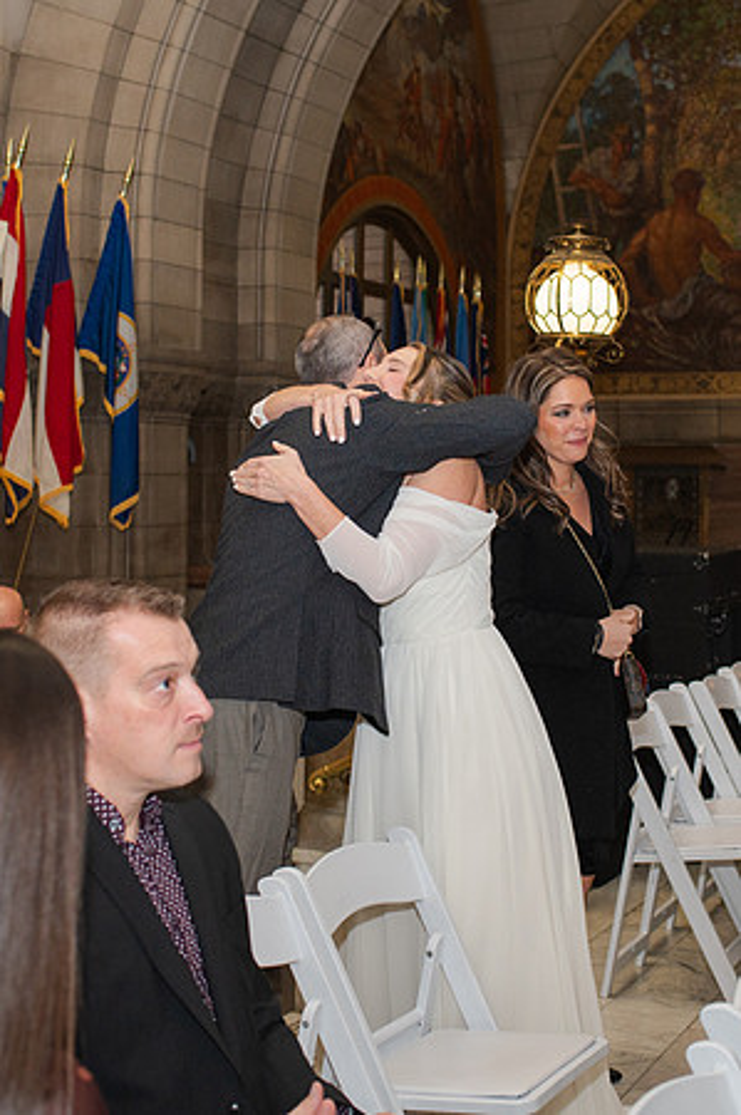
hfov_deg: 22.8
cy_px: 490
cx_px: 346
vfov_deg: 33.7
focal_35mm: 59
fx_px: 1839
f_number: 3.5
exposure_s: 1/200
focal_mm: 35
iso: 1000
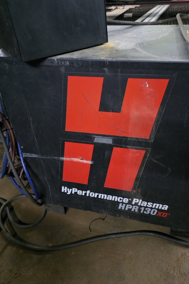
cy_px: 126
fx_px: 221
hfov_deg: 46.2
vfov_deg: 65.3
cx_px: 109
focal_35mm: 28
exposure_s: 1/120
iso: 2500
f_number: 1.7
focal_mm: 6.3
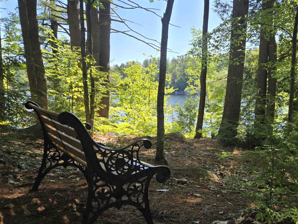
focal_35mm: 33
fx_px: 284
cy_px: 135
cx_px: 208
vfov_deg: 42.7
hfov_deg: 53.8
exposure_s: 1/947
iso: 25
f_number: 1.8
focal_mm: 5.4
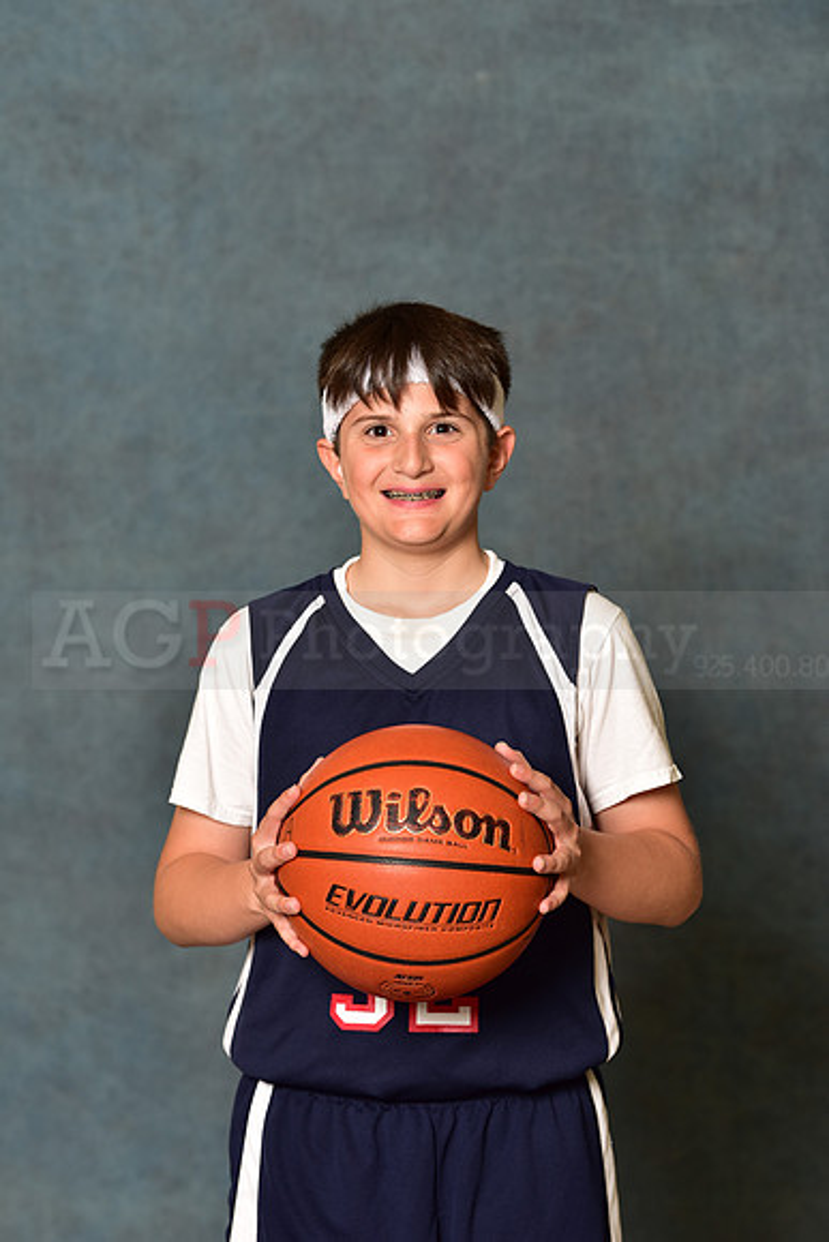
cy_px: 621
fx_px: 3866
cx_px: 414
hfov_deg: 12.2
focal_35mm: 112
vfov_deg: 18.3
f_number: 4.5
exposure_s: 1/200
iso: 320
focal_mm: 112
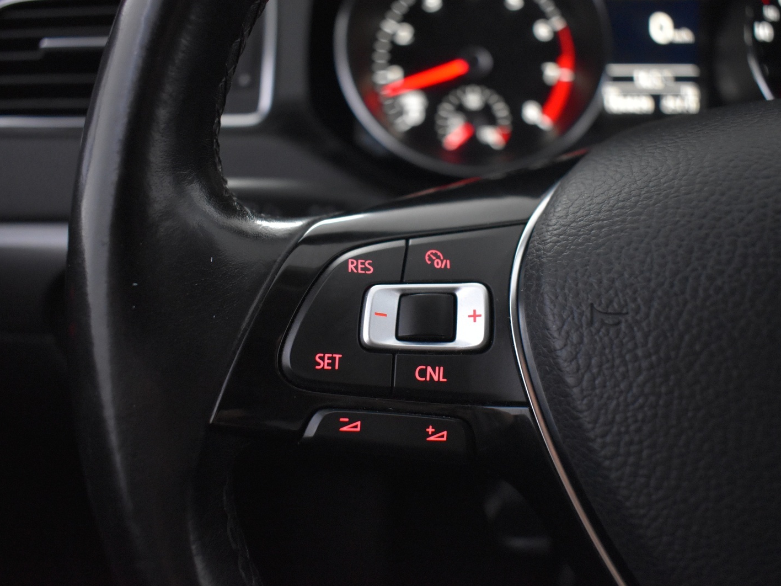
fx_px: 745
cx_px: 418
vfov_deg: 42.9
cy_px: 297
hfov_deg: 55.3
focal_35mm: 33
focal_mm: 20
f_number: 3.8
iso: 3200
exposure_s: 1/45
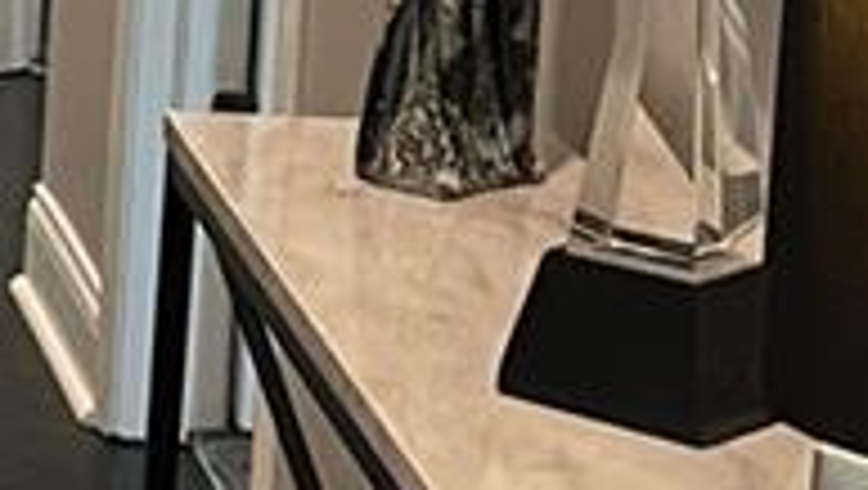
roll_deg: -2.9
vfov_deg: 7.0
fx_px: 3893
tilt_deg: -6.3
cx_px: -99
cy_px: -373
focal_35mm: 169
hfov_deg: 12.5
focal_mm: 5.1
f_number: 1.6
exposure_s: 1/40
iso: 640
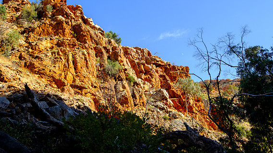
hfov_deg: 61.0
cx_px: 136
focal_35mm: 32
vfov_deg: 36.6
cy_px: 68
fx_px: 232
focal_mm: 20
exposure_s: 1/400
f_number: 5.6
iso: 200
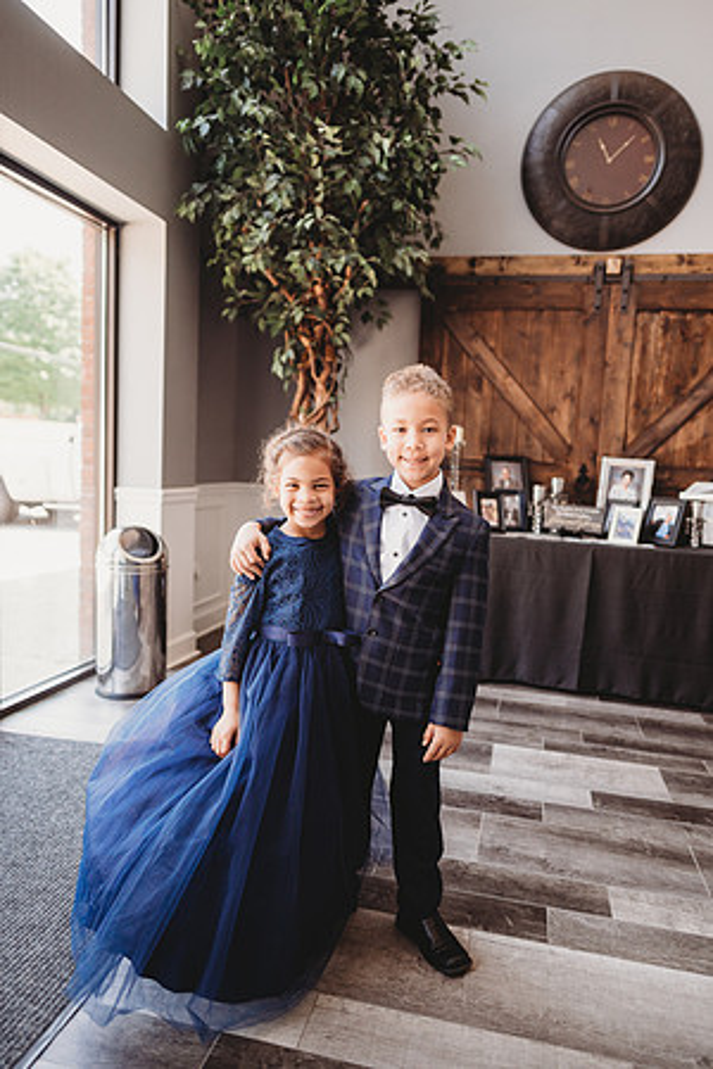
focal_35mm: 24
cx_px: 356
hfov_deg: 53.1
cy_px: 534
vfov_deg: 73.7
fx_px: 713
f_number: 1.8
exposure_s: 1/320
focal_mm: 24
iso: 400
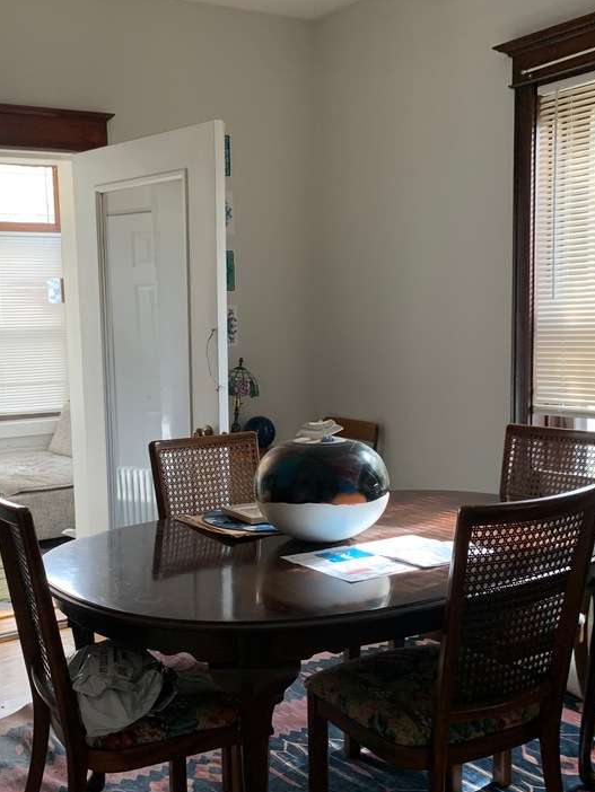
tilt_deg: -8.5
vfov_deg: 46.6
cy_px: 461
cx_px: 202
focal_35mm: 40
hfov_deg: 35.7
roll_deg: +1.7
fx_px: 916
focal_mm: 4.25
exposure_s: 1/60
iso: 100
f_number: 1.8
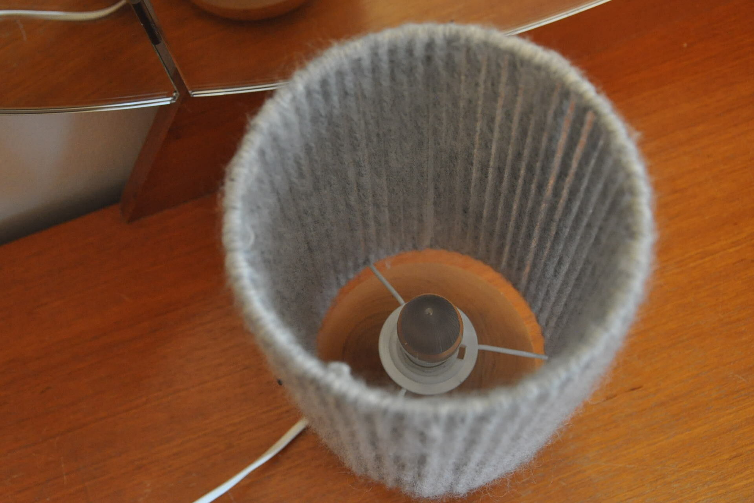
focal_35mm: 42
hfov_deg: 46.4
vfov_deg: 31.9
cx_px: 377
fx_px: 880
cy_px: 252
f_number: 4
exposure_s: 1/15
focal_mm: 28
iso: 1600
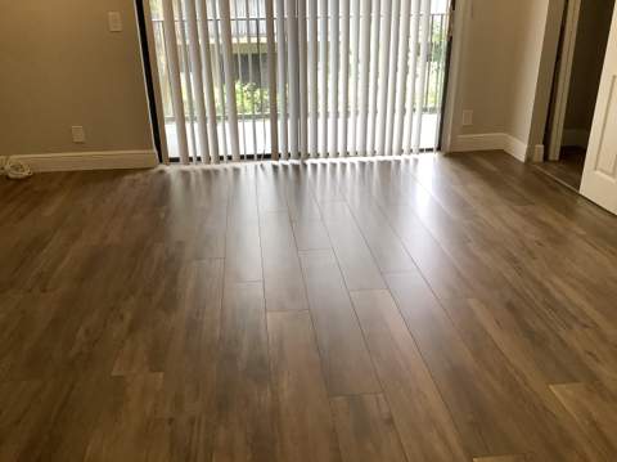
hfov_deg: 58.4
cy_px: 231
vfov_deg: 45.4
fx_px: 552
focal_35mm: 31
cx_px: 308
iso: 80
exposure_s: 1/100
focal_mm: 3.3
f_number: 2.4
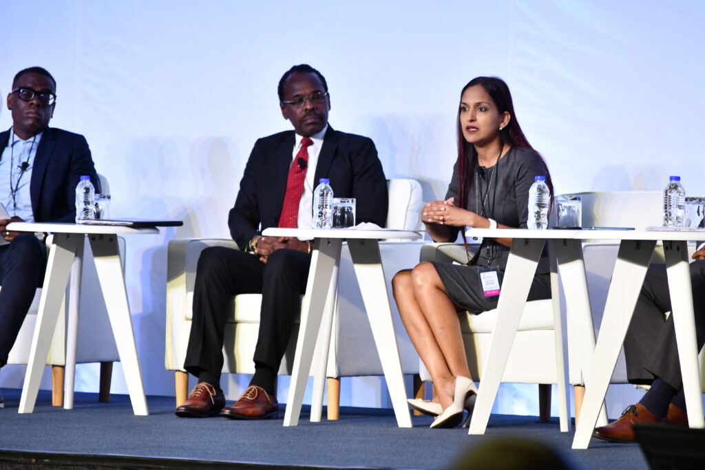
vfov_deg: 5.6
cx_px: 352
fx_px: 4837
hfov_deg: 8.3
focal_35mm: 247
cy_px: 235
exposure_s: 1/100
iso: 1000
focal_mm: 165
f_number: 5.6
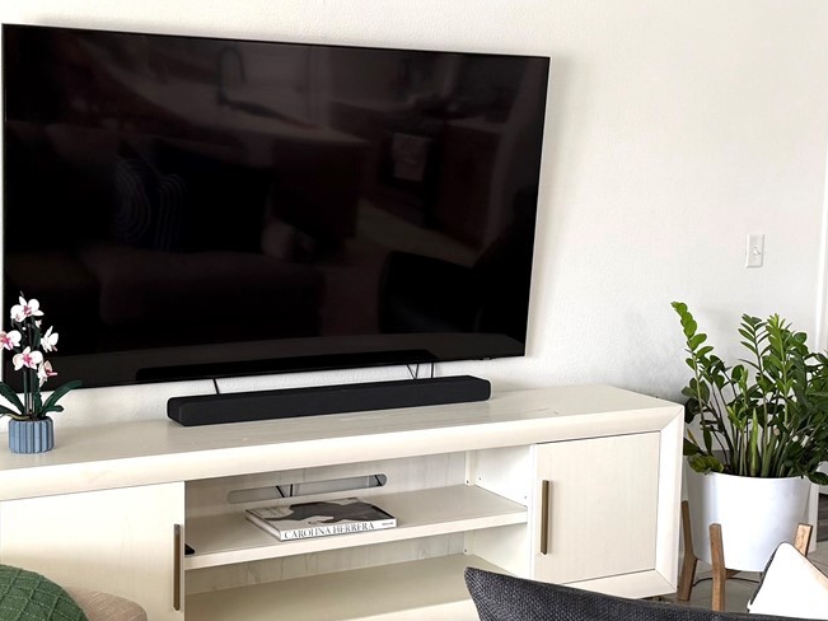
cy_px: 336
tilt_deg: -8.4
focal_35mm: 59
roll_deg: -1.6
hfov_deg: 32.7
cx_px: 424
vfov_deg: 24.8
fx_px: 1411
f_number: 1.78
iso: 125
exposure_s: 1/60
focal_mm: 6.76
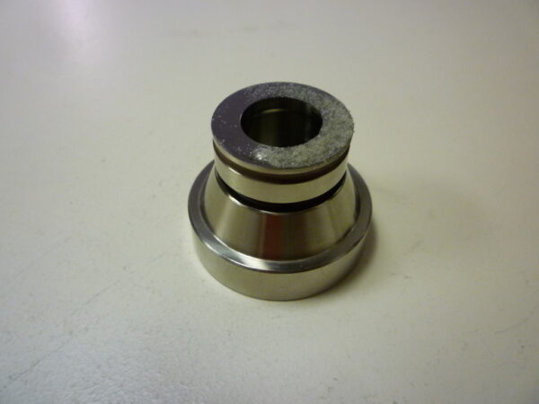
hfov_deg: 61.7
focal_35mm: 29
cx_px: 270
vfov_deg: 48.2
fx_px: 452
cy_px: 202
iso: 400
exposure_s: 1/30
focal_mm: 5.2
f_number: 3.3
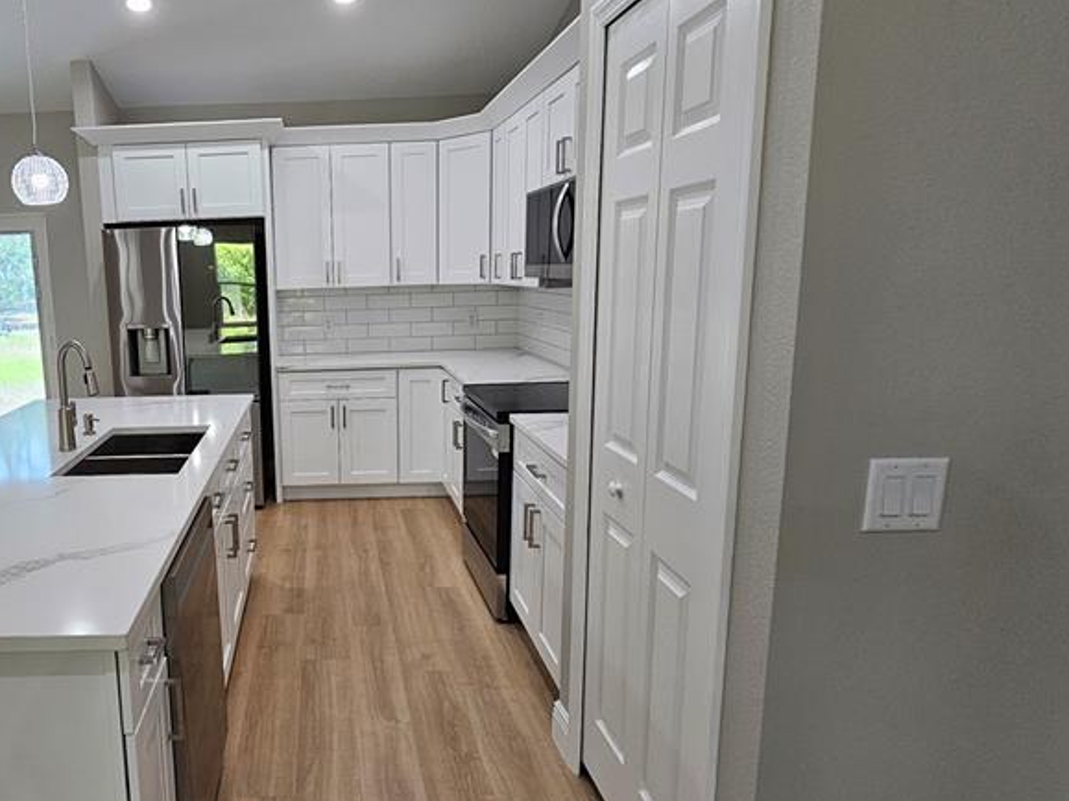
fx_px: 710
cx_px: 306
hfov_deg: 70.4
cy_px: 410
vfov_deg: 58.9
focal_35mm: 23
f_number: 2.2
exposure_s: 1/60
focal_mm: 2.2
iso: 80
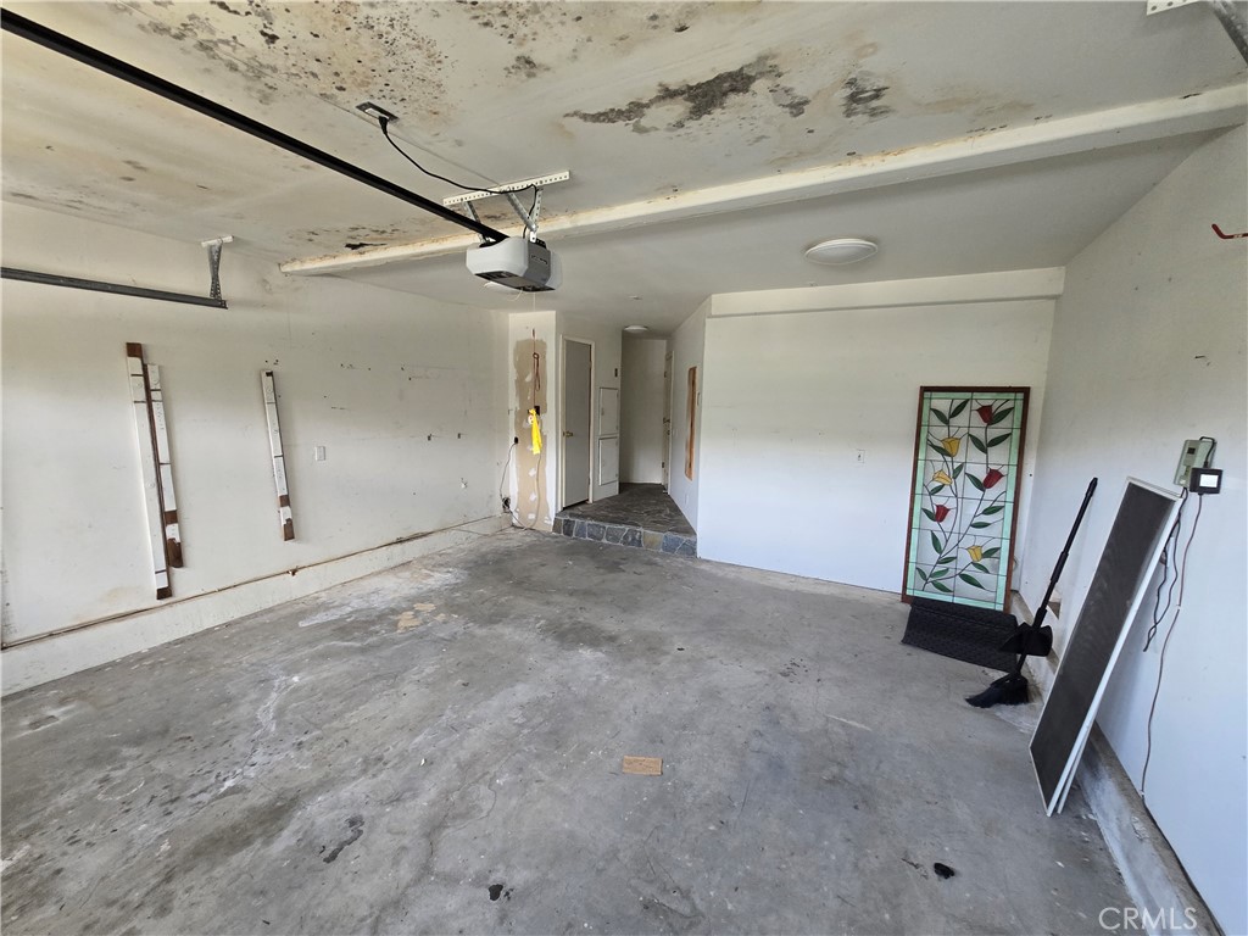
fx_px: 469
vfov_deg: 89.9
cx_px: 624
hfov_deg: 106.2
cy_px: 468
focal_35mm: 13
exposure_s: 1/60
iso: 250
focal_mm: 2.2
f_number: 2.2
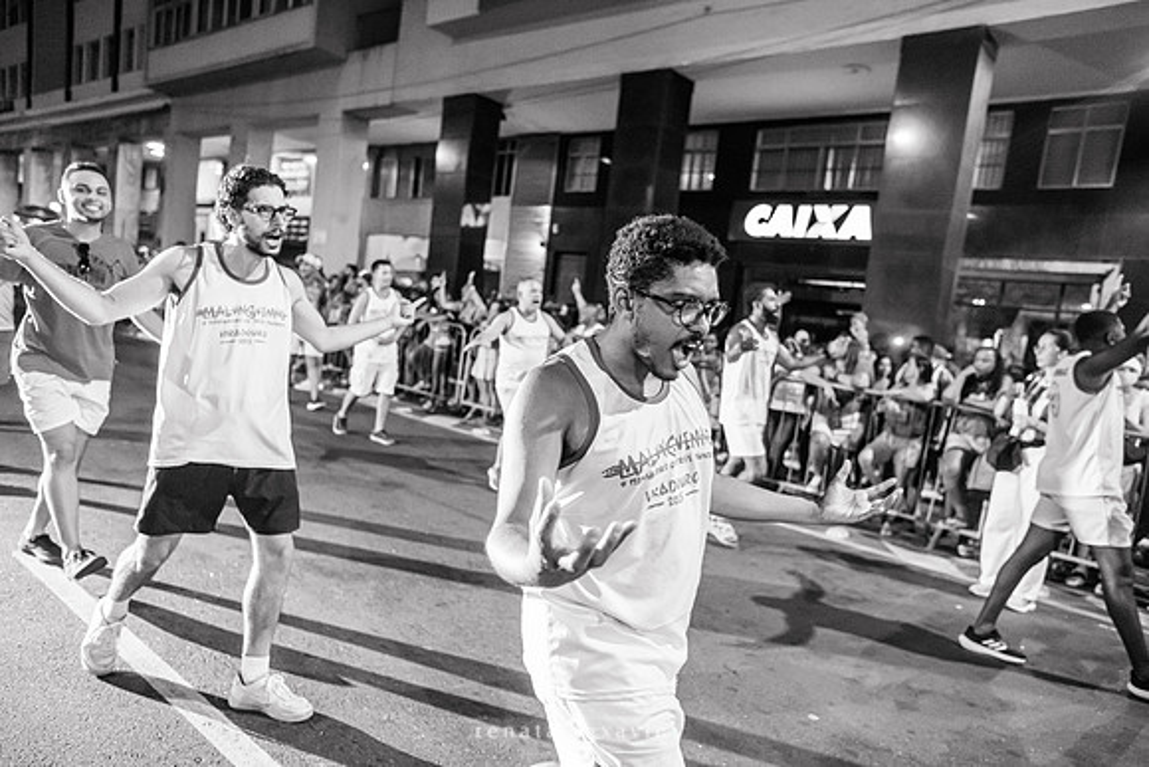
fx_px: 766
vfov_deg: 53.2
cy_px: 384
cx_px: 574
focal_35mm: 24
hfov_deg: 73.7
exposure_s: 1/200
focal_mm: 24
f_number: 2.2
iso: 5000
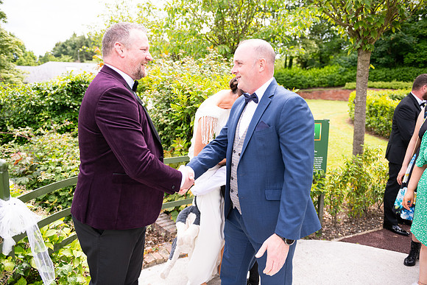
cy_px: 142
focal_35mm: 29
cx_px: 214
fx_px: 344
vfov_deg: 45.0
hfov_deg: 63.6
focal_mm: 29
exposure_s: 1/1000
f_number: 3.5
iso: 250
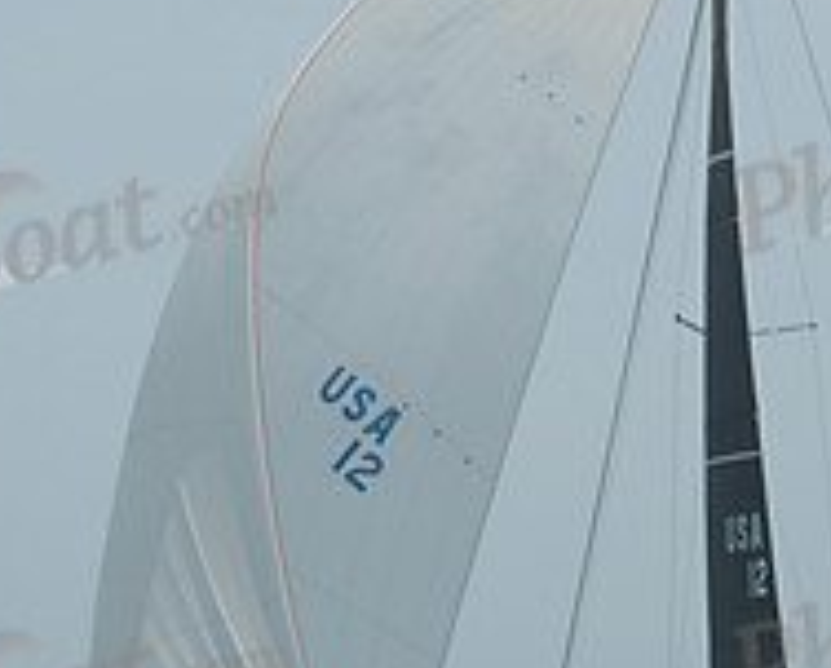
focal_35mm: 260
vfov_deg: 6.0
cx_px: 506
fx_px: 6405
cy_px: 434
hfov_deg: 7.4
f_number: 8
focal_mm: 90
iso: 320
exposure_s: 1/1250
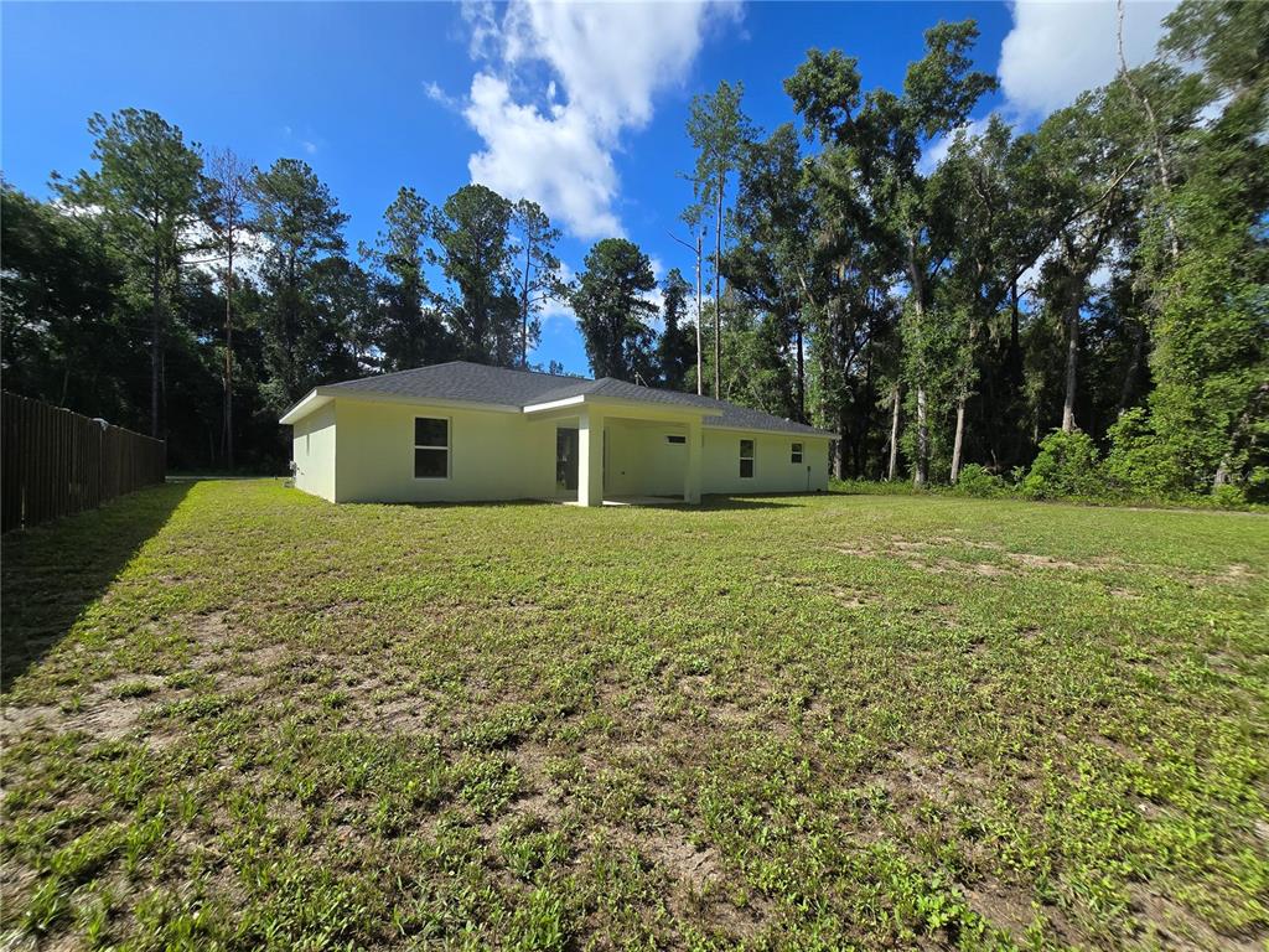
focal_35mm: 13
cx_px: 634
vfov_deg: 89.9
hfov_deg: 106.2
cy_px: 476
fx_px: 477
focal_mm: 2.2
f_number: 2.2
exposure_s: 1/2198
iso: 50
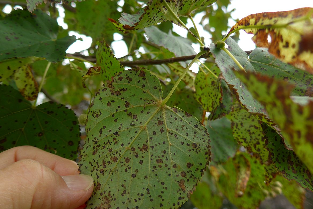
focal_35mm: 30
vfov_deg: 43.6
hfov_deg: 61.9
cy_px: 113
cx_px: 161
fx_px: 261
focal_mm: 6
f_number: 2.8
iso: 80
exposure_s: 1/160
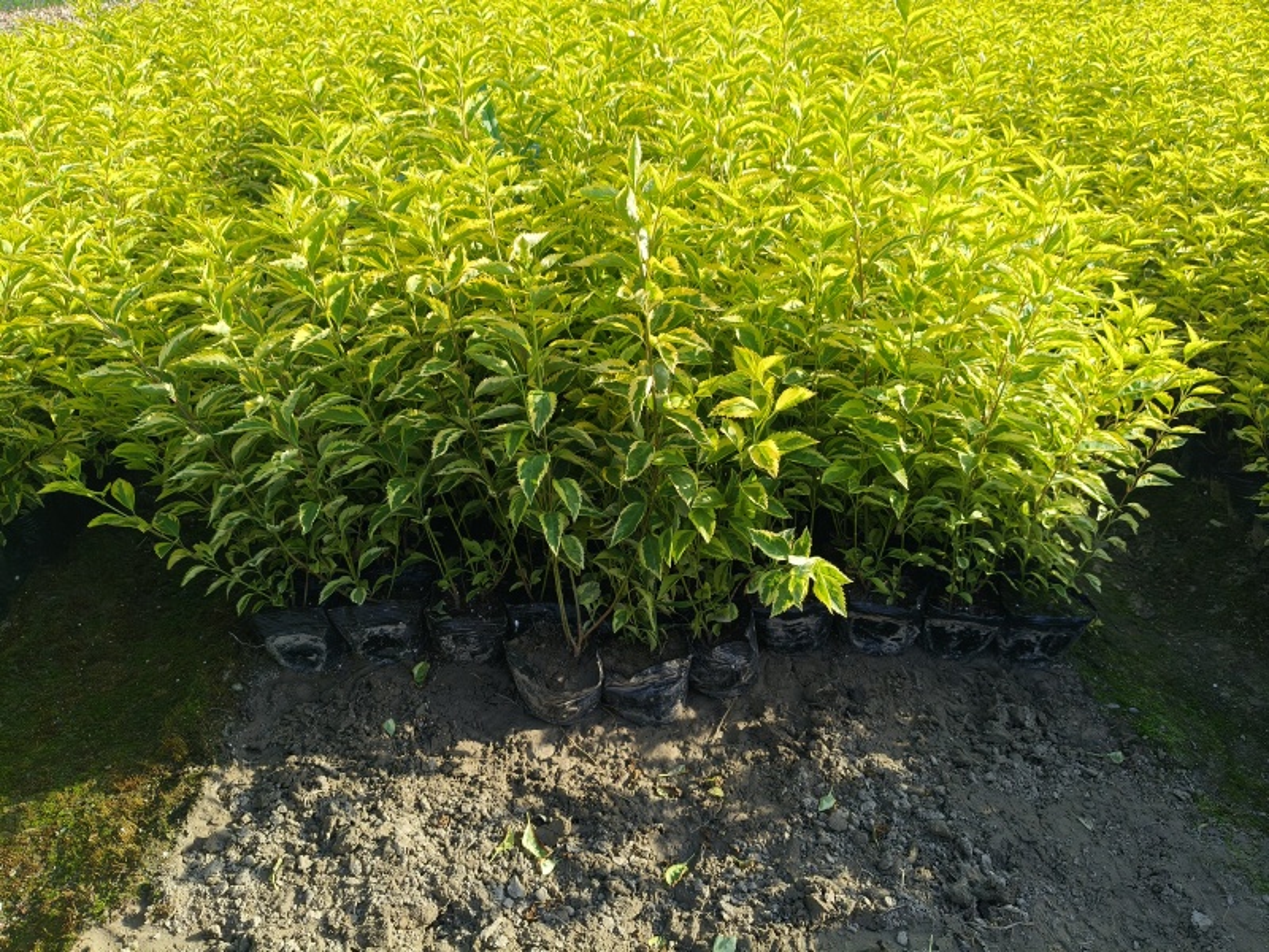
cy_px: 476
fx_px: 953
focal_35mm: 26
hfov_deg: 67.3
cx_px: 634
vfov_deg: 53.1
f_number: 1.8
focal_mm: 4.84
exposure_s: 1/1664
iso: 80
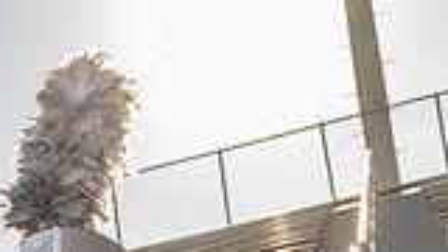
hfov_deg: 19.7
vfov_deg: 10.1
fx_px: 1259
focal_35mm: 106
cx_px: 31
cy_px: 585
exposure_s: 1/250
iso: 100
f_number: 8
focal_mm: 36
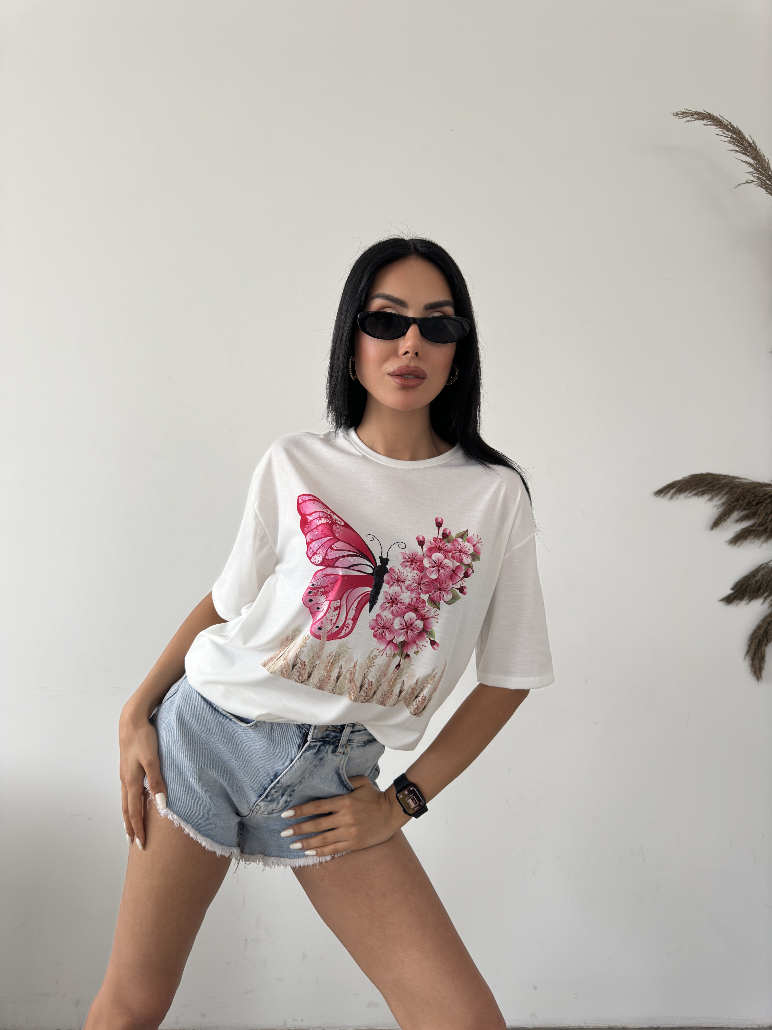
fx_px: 714
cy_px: 515
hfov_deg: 56.8
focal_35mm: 24
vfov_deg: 71.6
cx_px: 386
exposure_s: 1/121
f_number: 1.78
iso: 64
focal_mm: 6.86
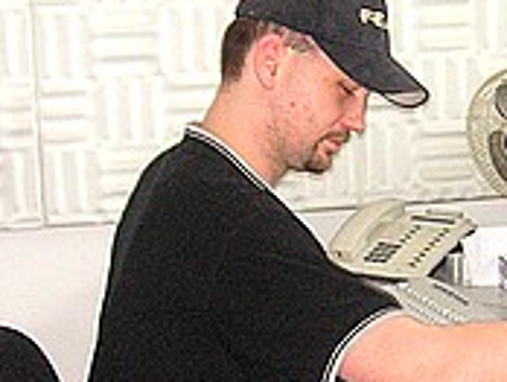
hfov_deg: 15.9
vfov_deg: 11.9
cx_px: 288
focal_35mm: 124
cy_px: 296
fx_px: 1819
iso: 160
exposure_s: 1/45
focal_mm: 7.8
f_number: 3.3
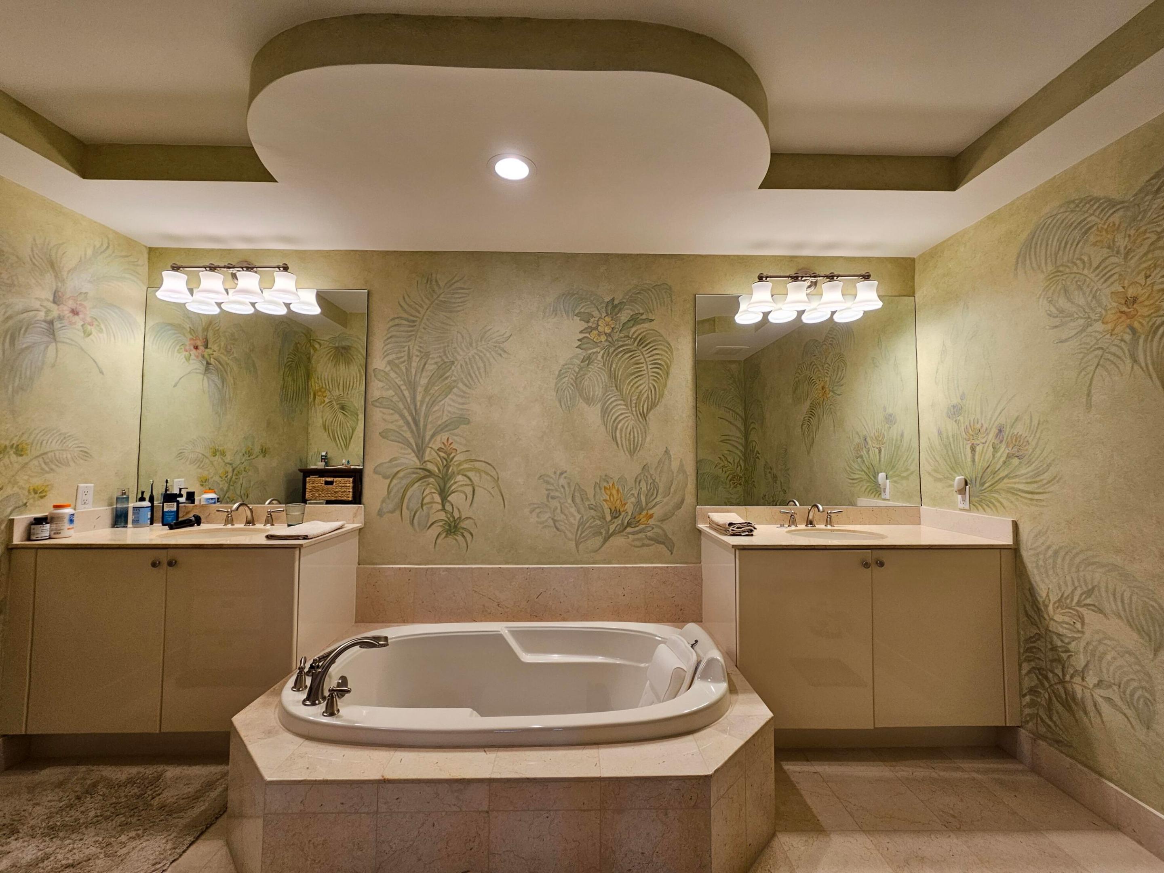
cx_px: 582
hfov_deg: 106.2
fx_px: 437
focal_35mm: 13
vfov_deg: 89.9
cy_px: 436
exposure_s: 1/60
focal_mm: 2.2
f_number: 2.2
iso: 80
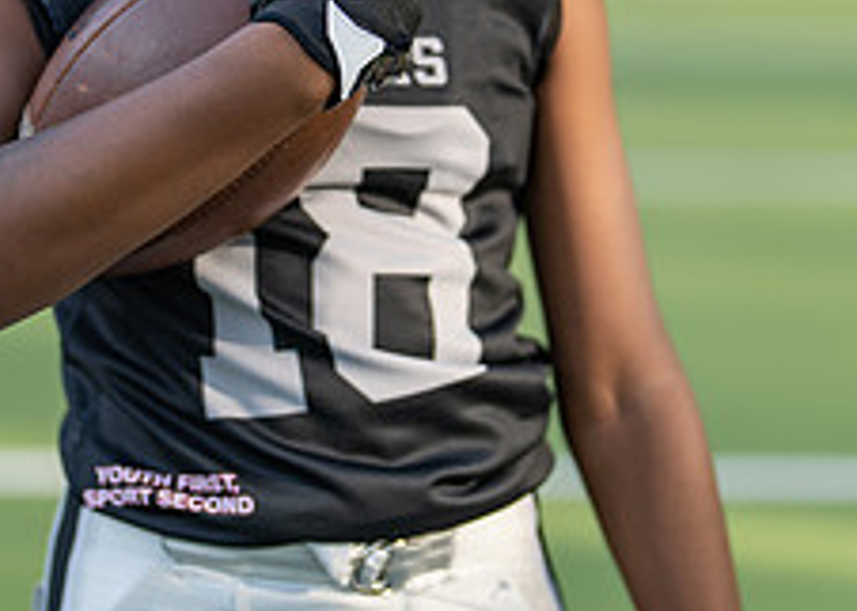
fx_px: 4061
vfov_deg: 8.6
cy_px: 84
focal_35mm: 167
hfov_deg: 12.0
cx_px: 361
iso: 100
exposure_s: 1/2000
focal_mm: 50
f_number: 1.2
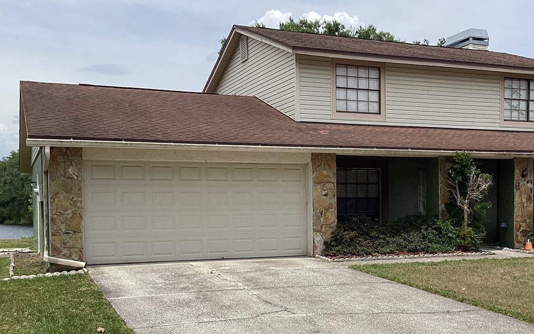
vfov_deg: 26.7
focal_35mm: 48
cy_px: 229
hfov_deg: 41.3
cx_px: 352
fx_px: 699
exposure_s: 1/2146
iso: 25
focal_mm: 3.3
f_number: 2.4
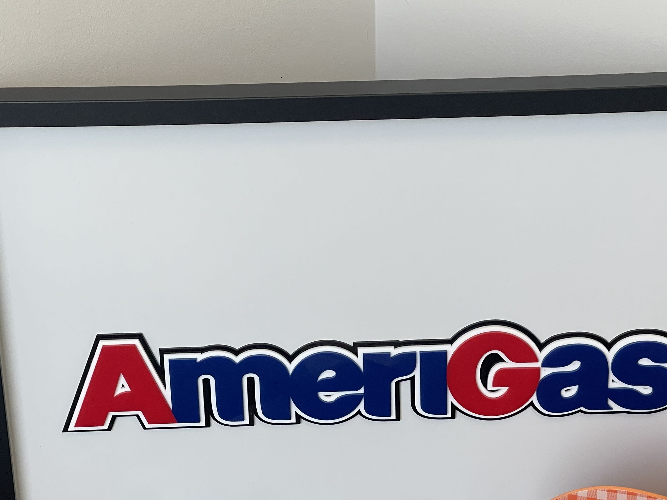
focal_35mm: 101
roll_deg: +0.4
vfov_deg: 14.6
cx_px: 399
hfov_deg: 19.4
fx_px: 1946
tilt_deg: -28.0
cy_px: 377
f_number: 2.2
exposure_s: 1/120
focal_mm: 7.5
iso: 200
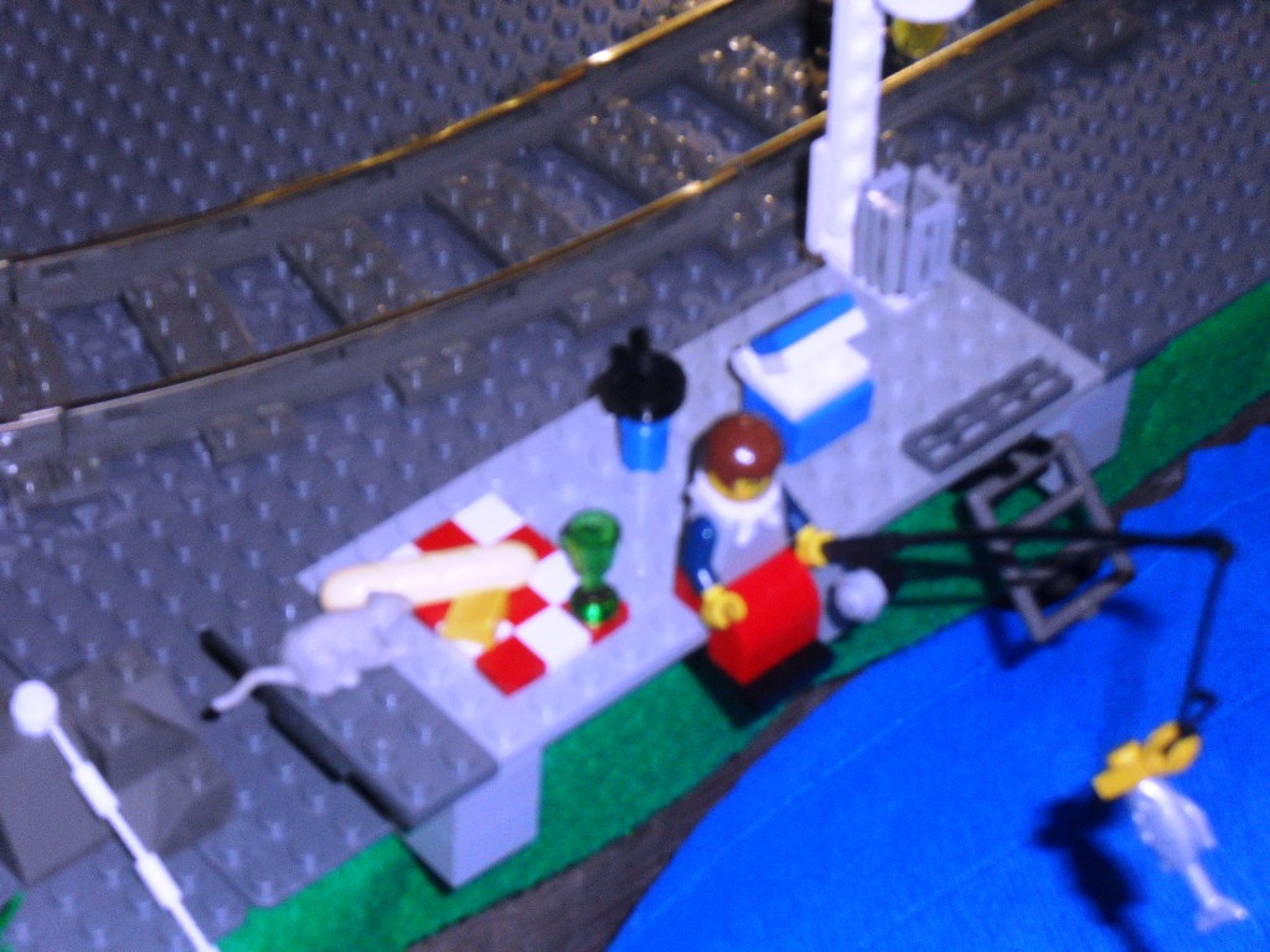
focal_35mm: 89
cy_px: 476
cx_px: 635
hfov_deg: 22.0
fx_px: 3265
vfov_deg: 16.6
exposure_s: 1/60
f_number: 5.5
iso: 200
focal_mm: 15.7
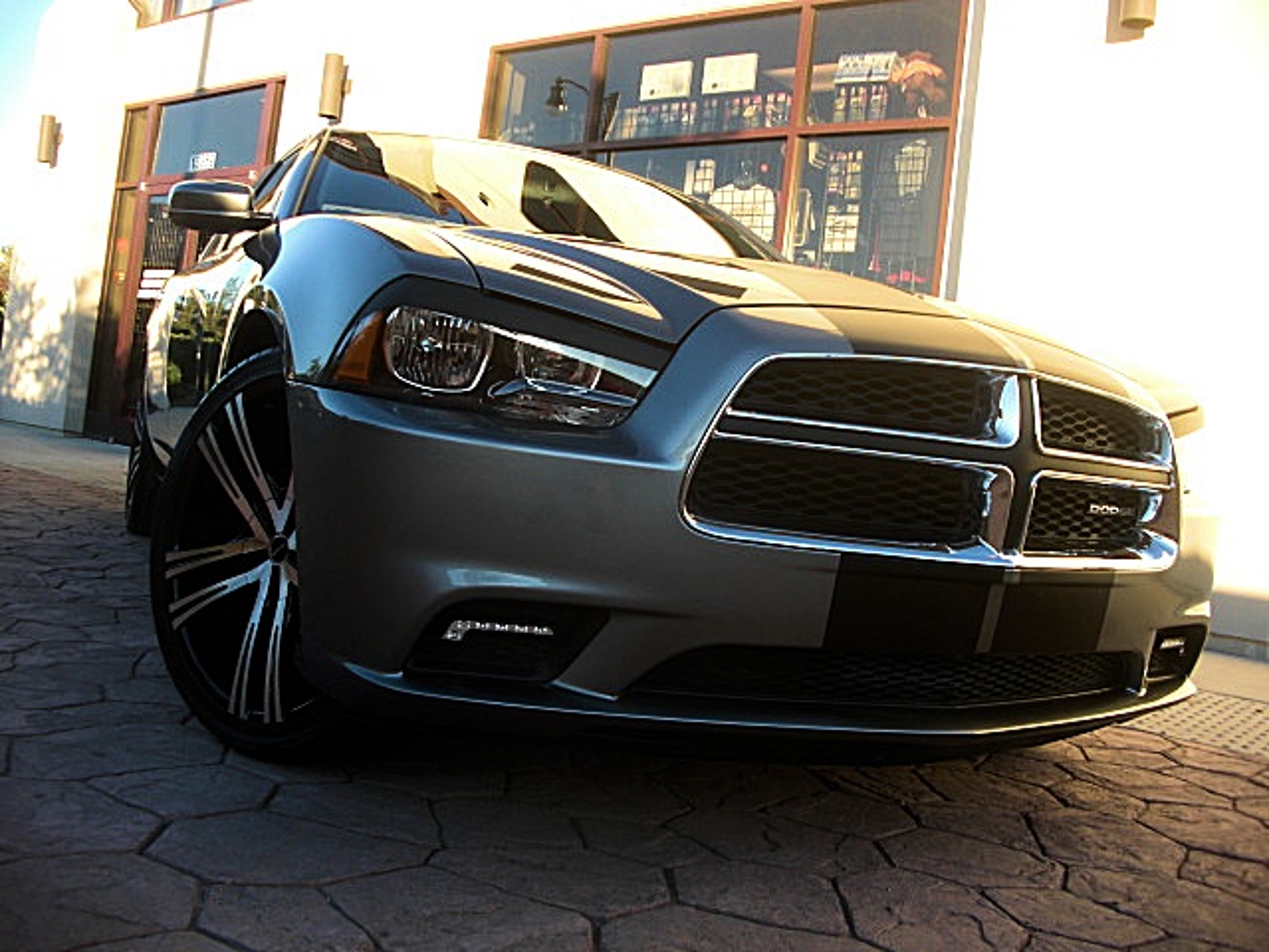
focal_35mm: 36
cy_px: 476
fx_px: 1320
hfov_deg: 51.4
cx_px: 634
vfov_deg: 39.7
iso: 50
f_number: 2.8
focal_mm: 6.3
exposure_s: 1/125
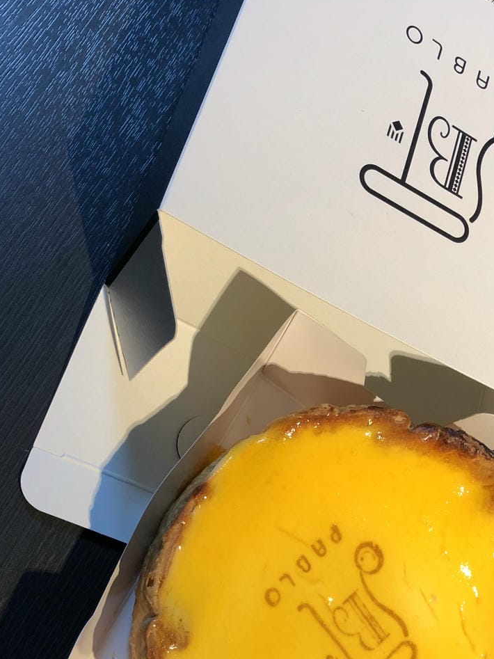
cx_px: 301
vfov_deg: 38.5
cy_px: 437
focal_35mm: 49
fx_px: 933
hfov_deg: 29.6
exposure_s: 1/30
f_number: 1.8
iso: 25
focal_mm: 3.99
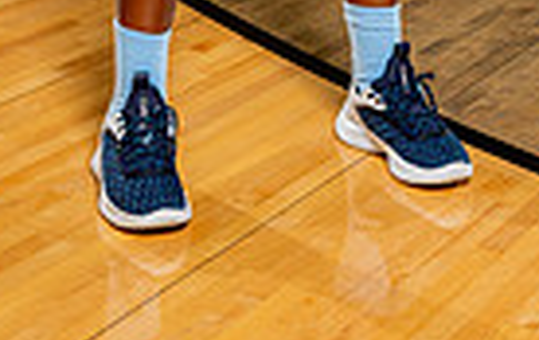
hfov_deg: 19.5
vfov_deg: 10.6
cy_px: -481
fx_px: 1561
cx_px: 371
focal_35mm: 106
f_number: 6.3
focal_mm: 32
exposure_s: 1/250
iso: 400
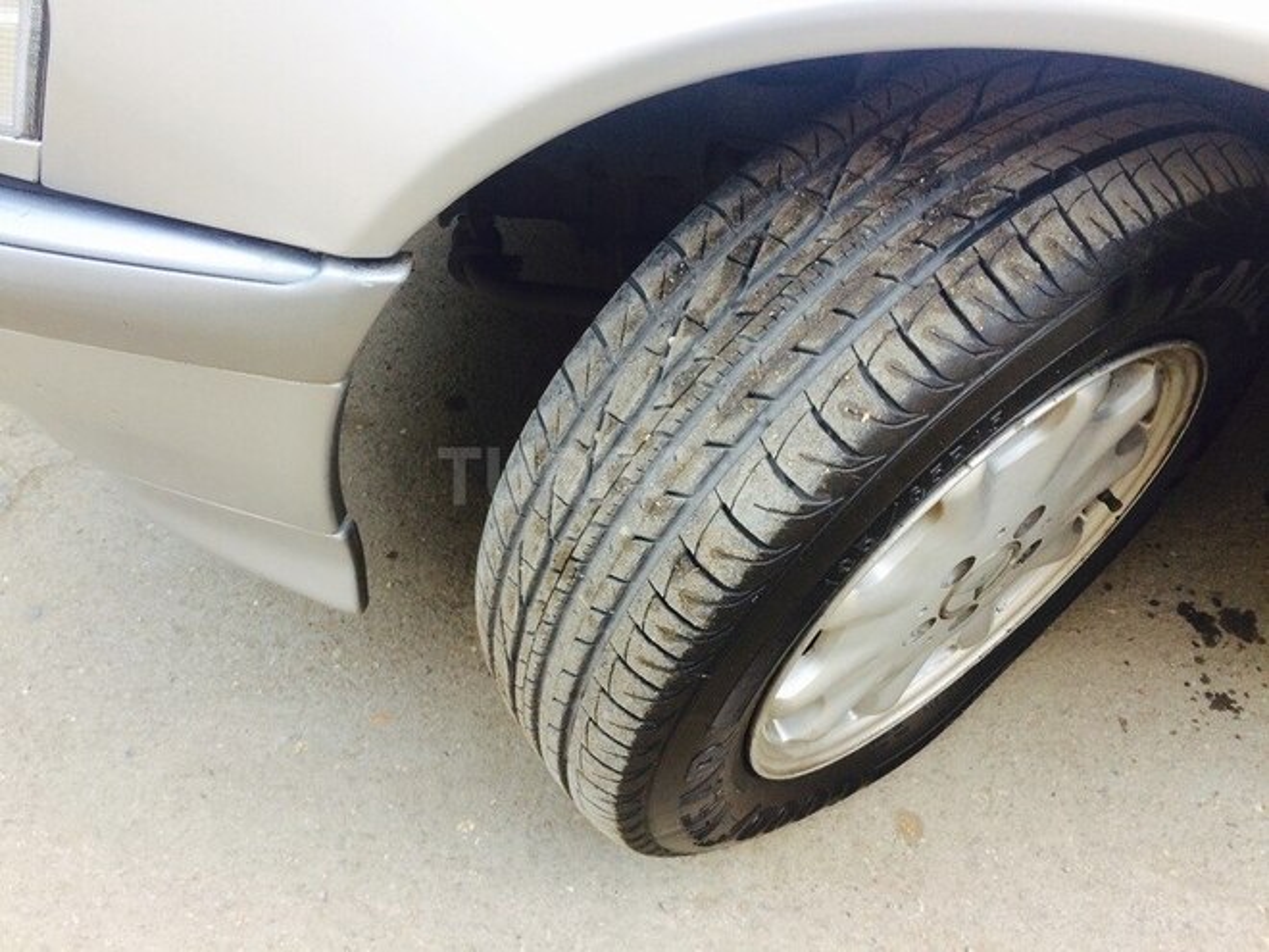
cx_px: 634
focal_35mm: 29
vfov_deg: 48.2
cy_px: 476
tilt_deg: -48.5
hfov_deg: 61.7
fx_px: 1063
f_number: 2.2
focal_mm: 4.15
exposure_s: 1/33
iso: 40
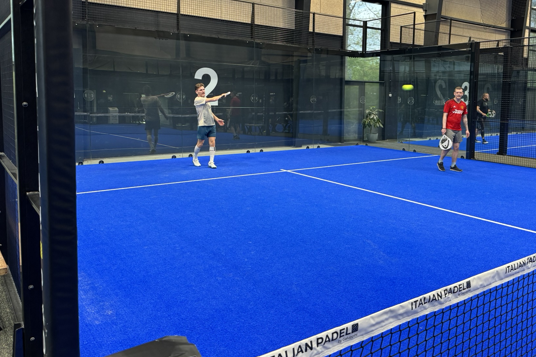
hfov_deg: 59.7
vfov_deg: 42.0
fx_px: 461
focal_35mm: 31
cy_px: 135
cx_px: 324
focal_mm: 6.76
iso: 200
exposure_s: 1/89
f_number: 1.78
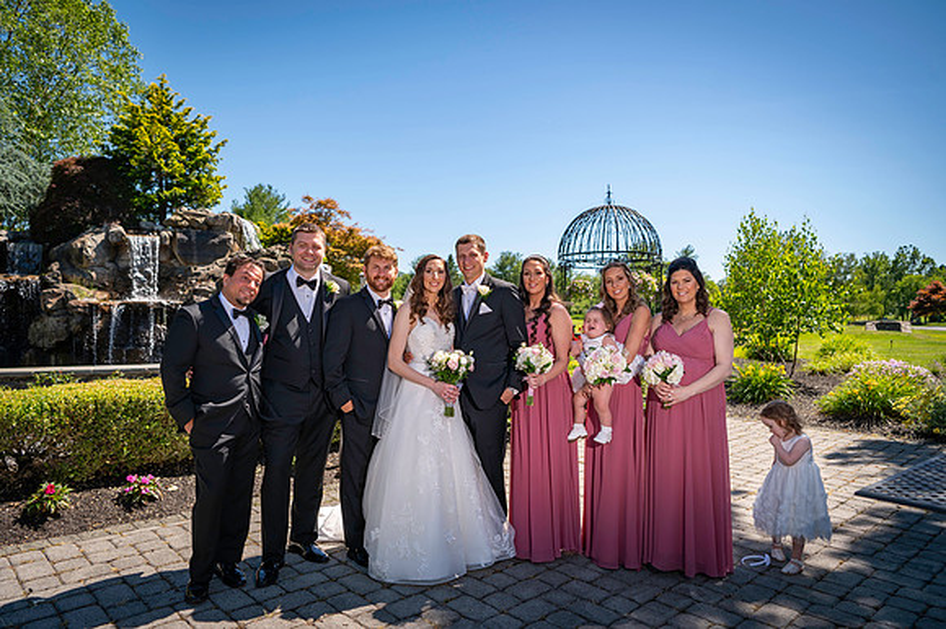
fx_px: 630
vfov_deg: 53.1
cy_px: 314
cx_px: 473
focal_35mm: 24
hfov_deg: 73.8
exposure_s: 1/1600
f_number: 3.2
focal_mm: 24
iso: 100
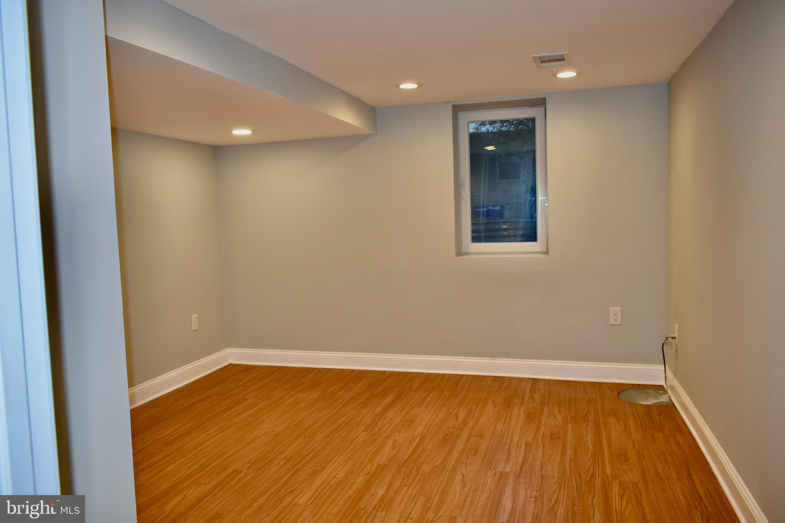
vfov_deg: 47.9
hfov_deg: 67.4
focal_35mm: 27
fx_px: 589
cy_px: 262
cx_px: 392
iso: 320
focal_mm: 18
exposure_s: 1/60
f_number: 4.5
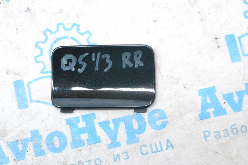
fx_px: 568
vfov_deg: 16.6
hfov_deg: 24.6
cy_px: 82
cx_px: 124
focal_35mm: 82
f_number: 10
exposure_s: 1/125
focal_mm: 55
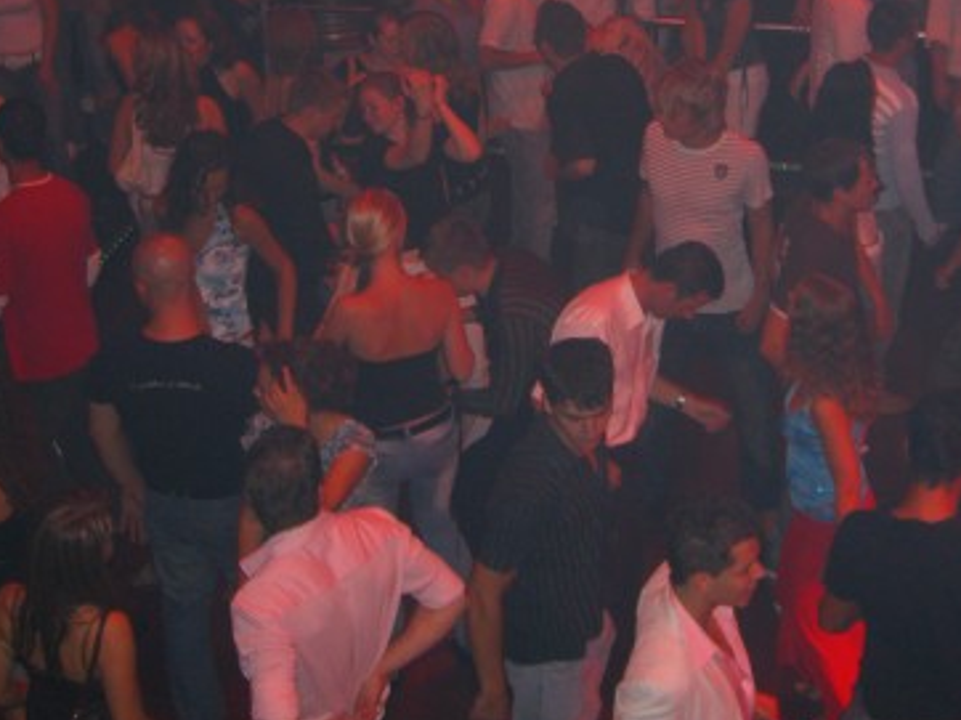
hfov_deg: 30.6
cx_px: 611
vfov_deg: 22.9
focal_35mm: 63
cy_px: 141
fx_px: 1748
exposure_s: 1/60
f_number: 2.8
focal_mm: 7.9
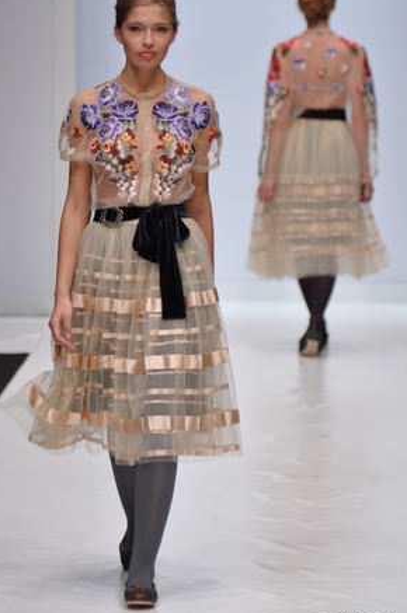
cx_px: 168
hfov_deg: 5.3
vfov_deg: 8.0
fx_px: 4399
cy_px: 290
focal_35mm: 259
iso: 640
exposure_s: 1/250
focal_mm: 145
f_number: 3.5
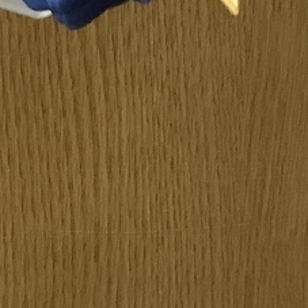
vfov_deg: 12.0
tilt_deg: -9.7
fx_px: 1460
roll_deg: -0.9
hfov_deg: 10.9
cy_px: 106
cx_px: -316
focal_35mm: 145
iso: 125
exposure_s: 1/50
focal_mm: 3.3
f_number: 2.4
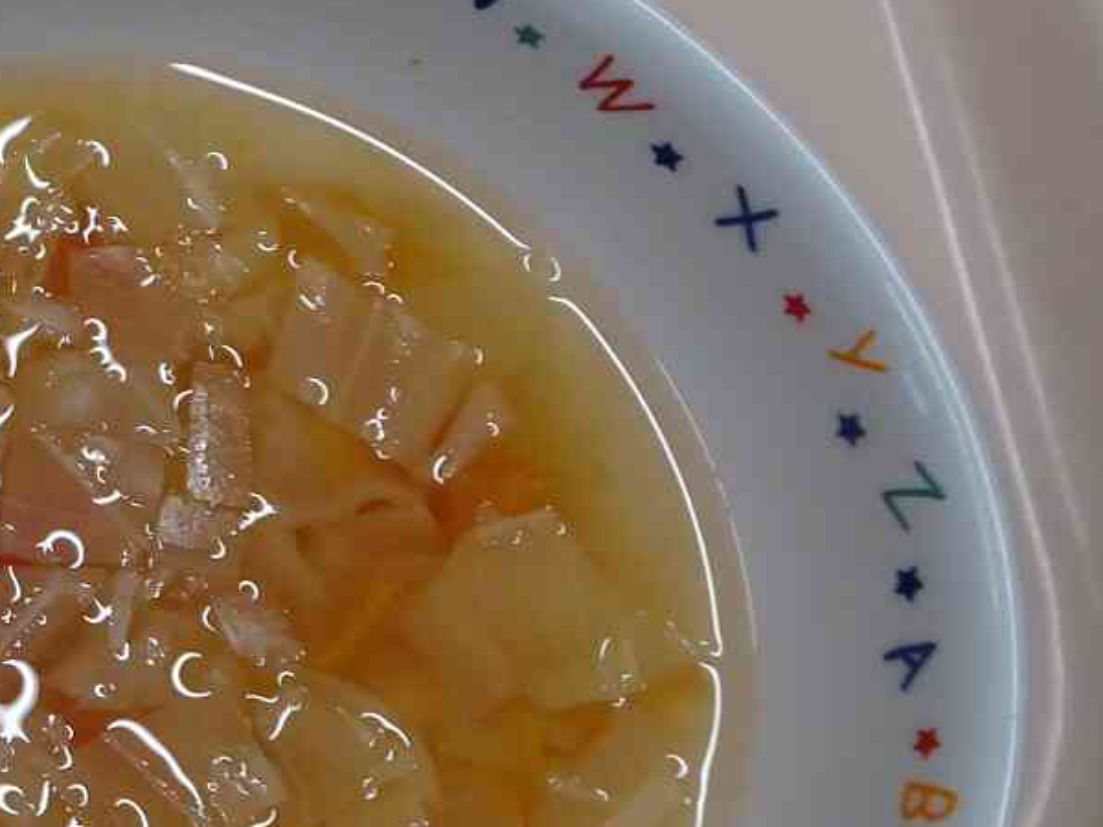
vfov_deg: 18.1
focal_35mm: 80
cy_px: 77
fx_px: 2549
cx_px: -689
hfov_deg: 20.0
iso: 80
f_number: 3.5
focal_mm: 4.1
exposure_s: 1/50
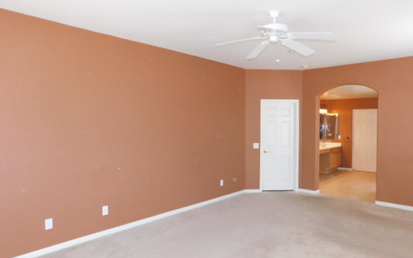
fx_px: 281
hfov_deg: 72.5
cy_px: 132
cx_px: 204
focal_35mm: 25
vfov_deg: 49.3
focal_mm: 4
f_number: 3
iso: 160
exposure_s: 1/30
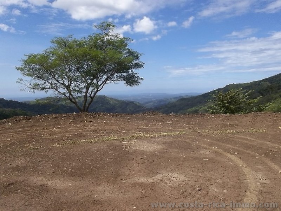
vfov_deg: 48.2
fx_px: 235
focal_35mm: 29
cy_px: 106
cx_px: 140
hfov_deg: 61.7
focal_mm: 4.1
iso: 80
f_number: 5.6
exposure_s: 1/500
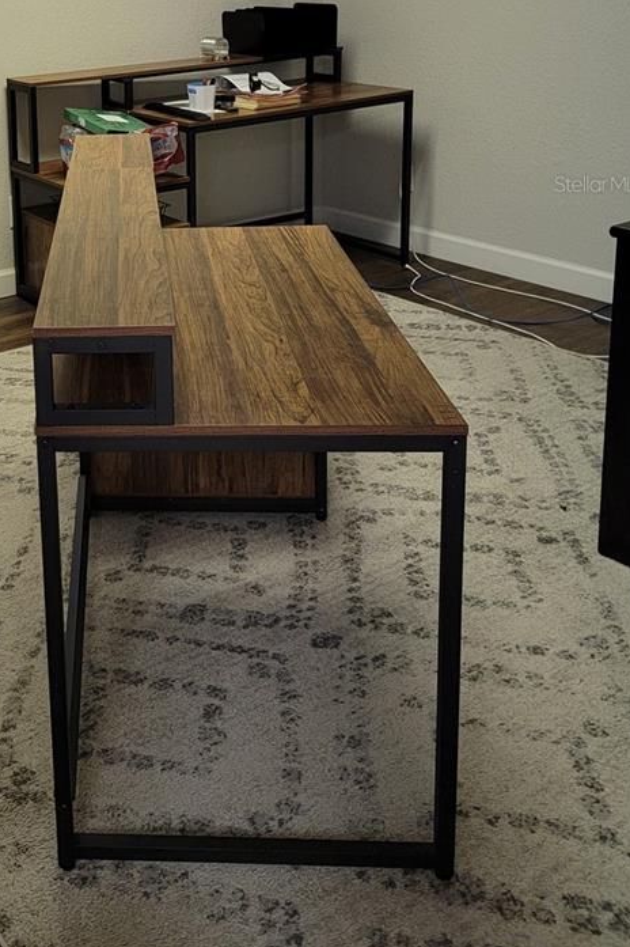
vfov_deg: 43.3
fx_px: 1130
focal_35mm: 43
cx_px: 39
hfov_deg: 29.6
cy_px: 183
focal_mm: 6.7
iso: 250
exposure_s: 1/40
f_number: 1.8
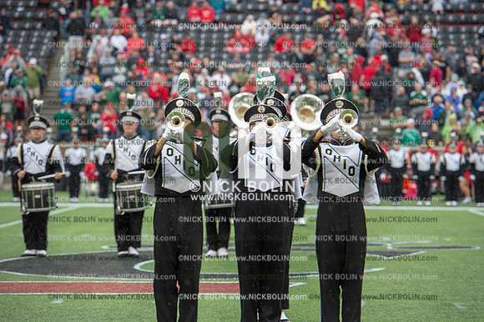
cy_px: 161
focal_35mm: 160
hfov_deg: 12.8
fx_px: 2150
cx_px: 242
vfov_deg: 8.6
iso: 400
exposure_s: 1/500
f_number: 4
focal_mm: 160
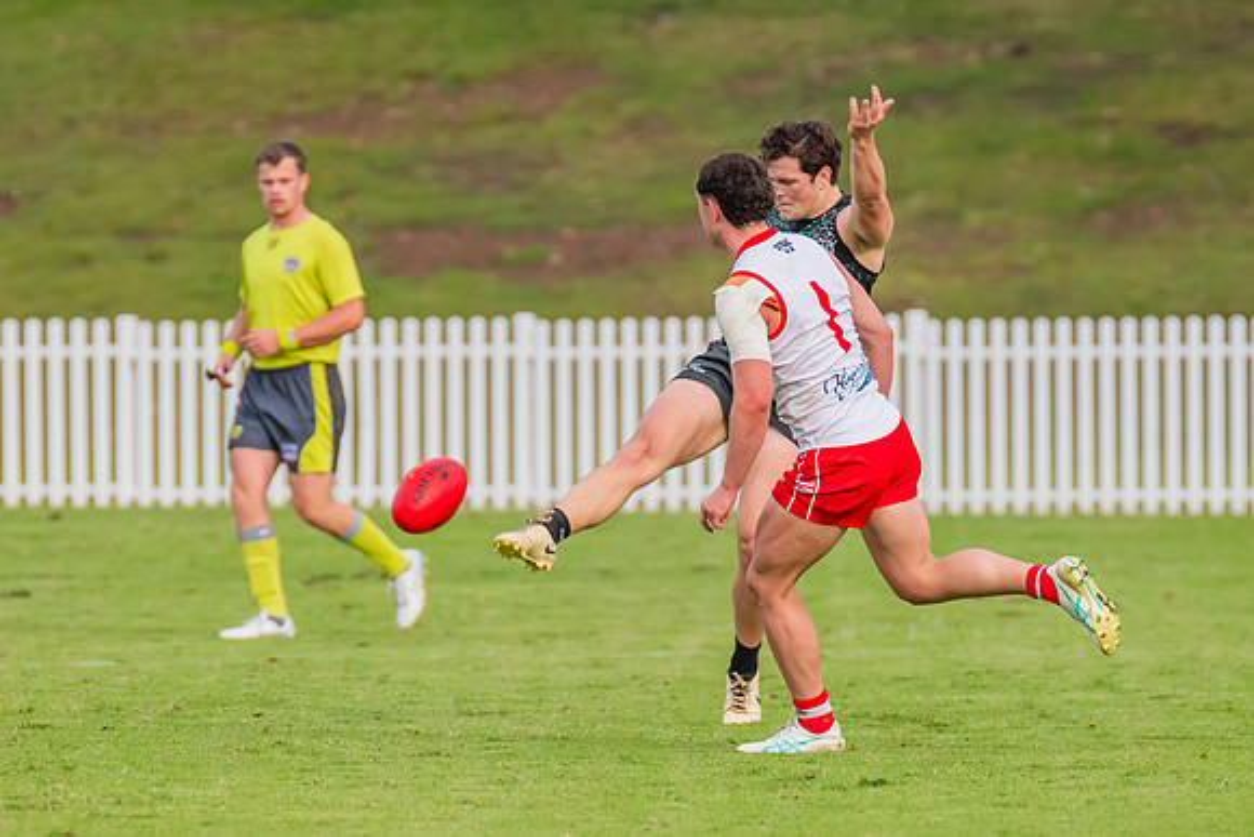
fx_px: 27833
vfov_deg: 1.7
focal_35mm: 799
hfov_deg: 2.6
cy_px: 476
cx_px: 746
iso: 800
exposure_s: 1/1600
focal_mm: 420
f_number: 5.6
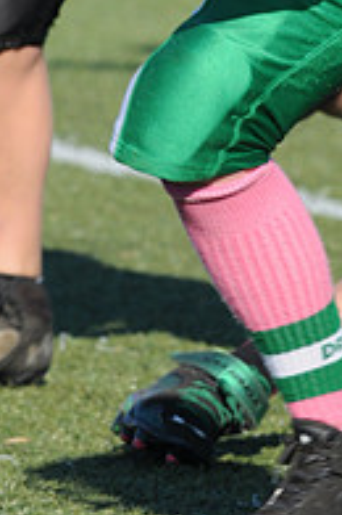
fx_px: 19047
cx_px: 243
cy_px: -194
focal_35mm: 1332
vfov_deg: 1.6
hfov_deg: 1.0
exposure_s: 1/500
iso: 200
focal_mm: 300
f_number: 7.1
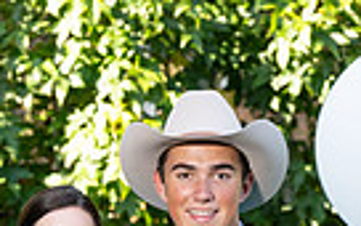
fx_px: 3020
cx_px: 77
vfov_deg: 4.2
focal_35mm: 307
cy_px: 534
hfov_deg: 6.8
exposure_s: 1/200
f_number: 5
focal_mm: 91
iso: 400
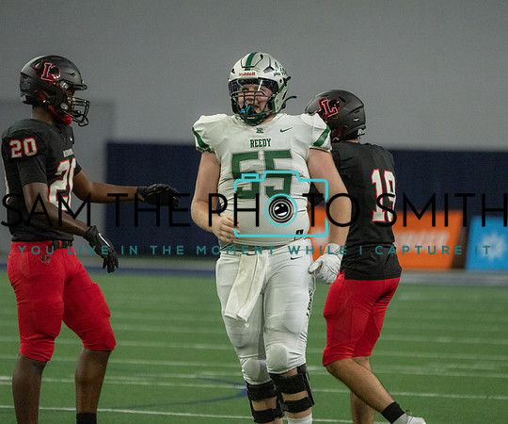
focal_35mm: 430
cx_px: 256
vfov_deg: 3.7
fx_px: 6574
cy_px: 205
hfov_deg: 4.4
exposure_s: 1/1000
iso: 8000
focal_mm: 361
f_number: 5.6
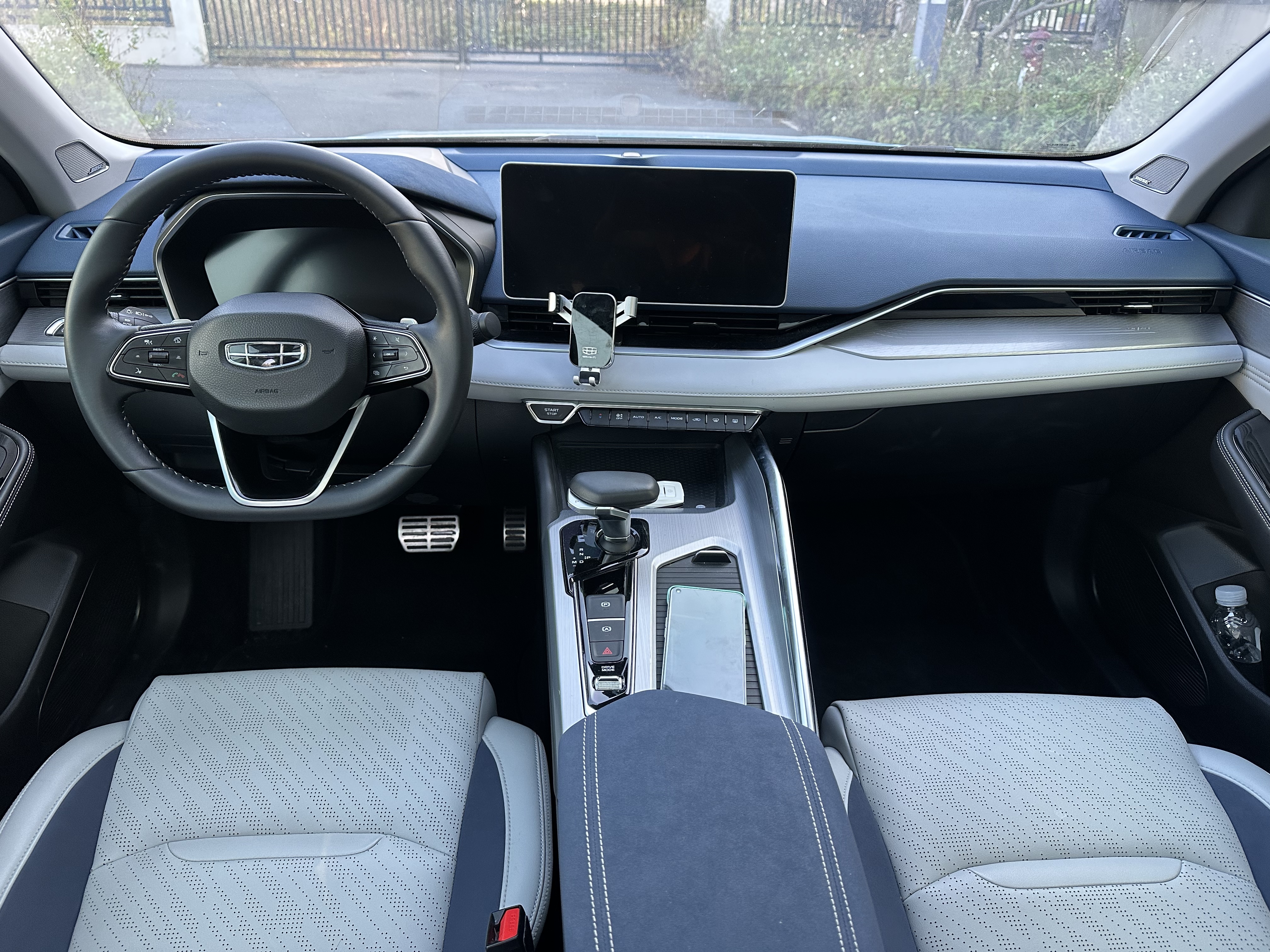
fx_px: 881
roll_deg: -1.4
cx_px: 635
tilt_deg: -27.2
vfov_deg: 56.8
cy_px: 476
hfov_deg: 71.6
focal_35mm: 24
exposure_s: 1/121
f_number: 1.78
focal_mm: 6.86
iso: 200
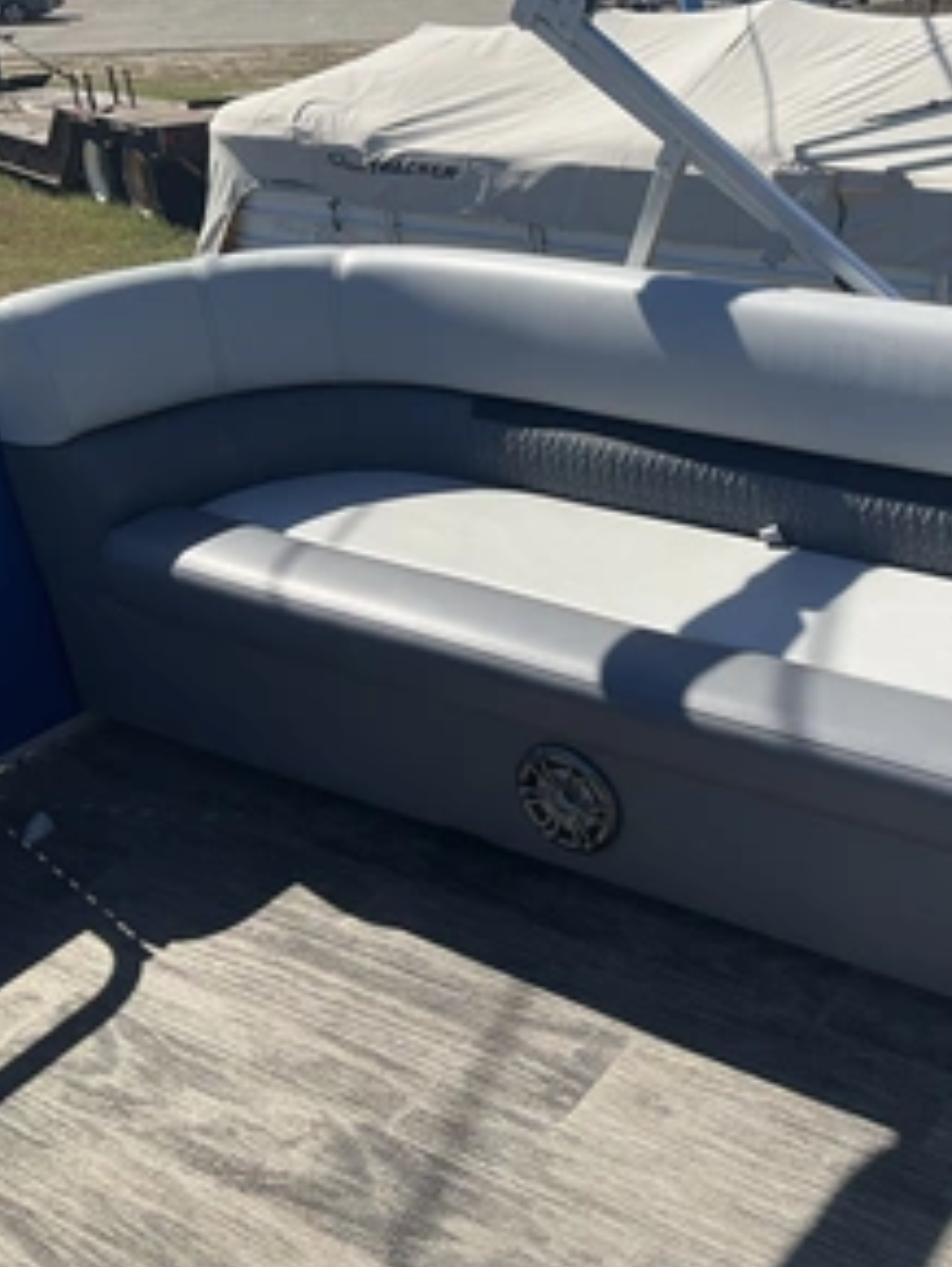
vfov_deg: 46.8
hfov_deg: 34.6
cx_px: 795
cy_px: 642
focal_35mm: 40
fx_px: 1465
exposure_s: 1/1786
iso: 25
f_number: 1.8
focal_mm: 3
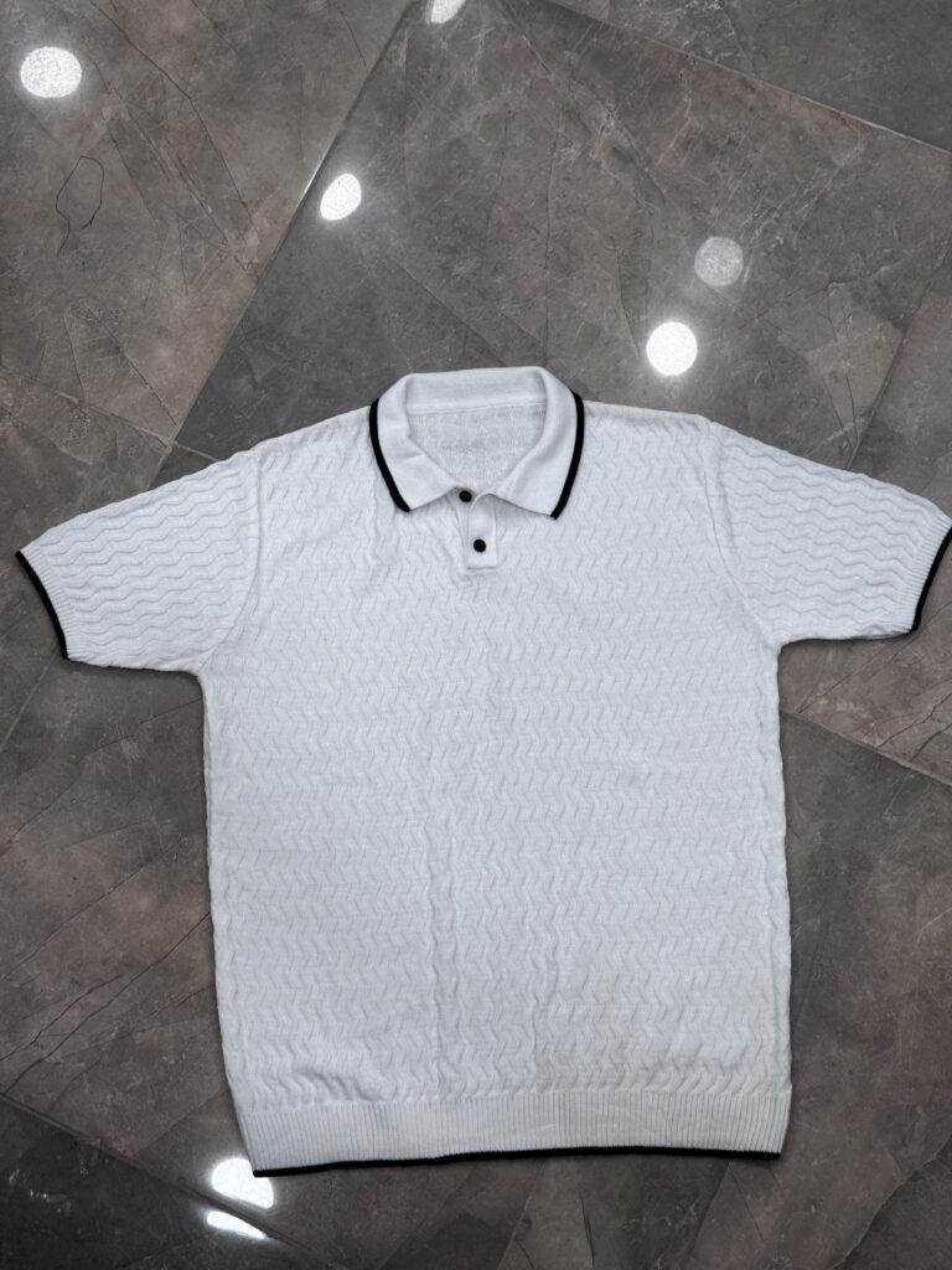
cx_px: 476
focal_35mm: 48
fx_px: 1760
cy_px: 635
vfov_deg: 39.7
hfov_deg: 30.3
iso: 50
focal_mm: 6.76
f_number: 1.78
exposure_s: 1/193
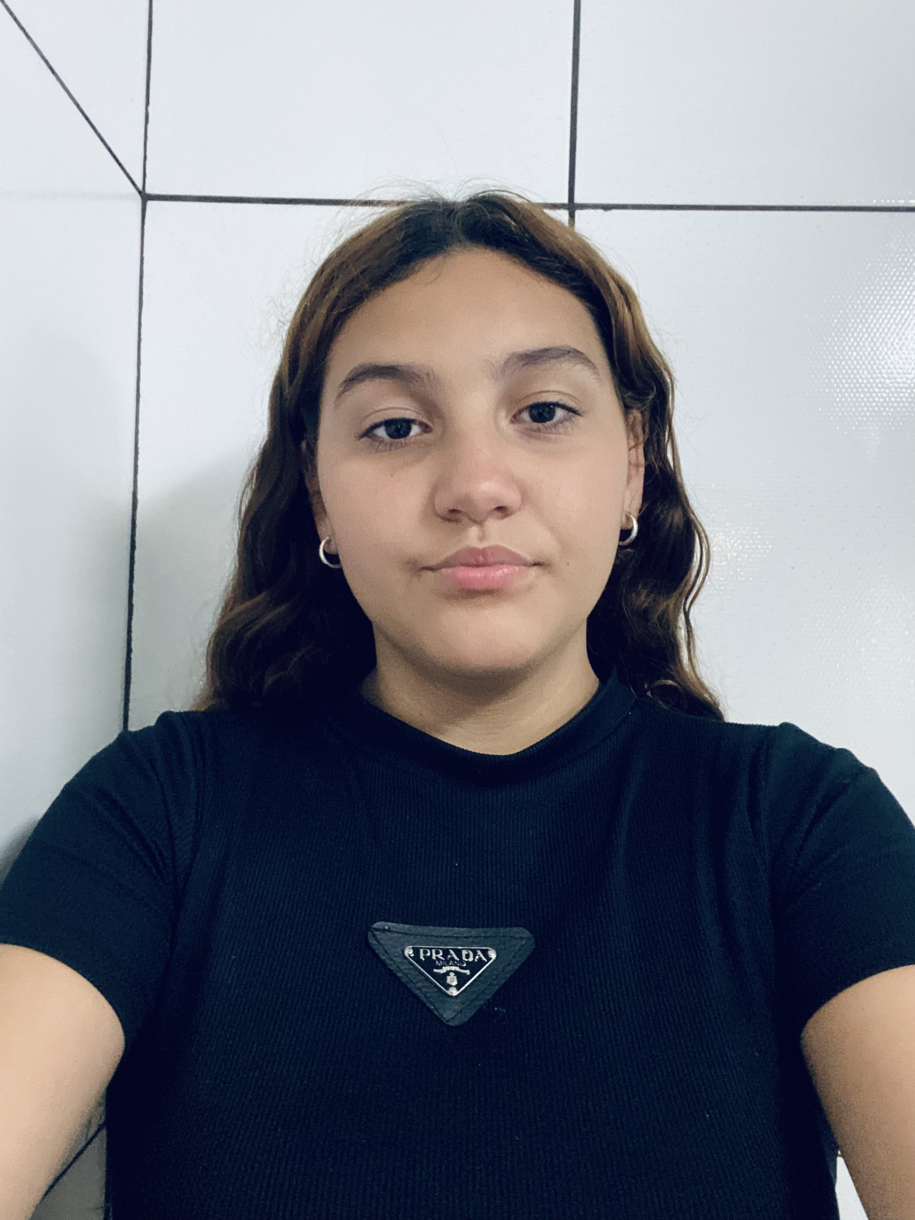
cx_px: 458
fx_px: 1057
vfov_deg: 60.0
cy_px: 610
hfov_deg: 46.8
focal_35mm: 30
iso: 640
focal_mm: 2.71
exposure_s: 1/30
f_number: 2.2
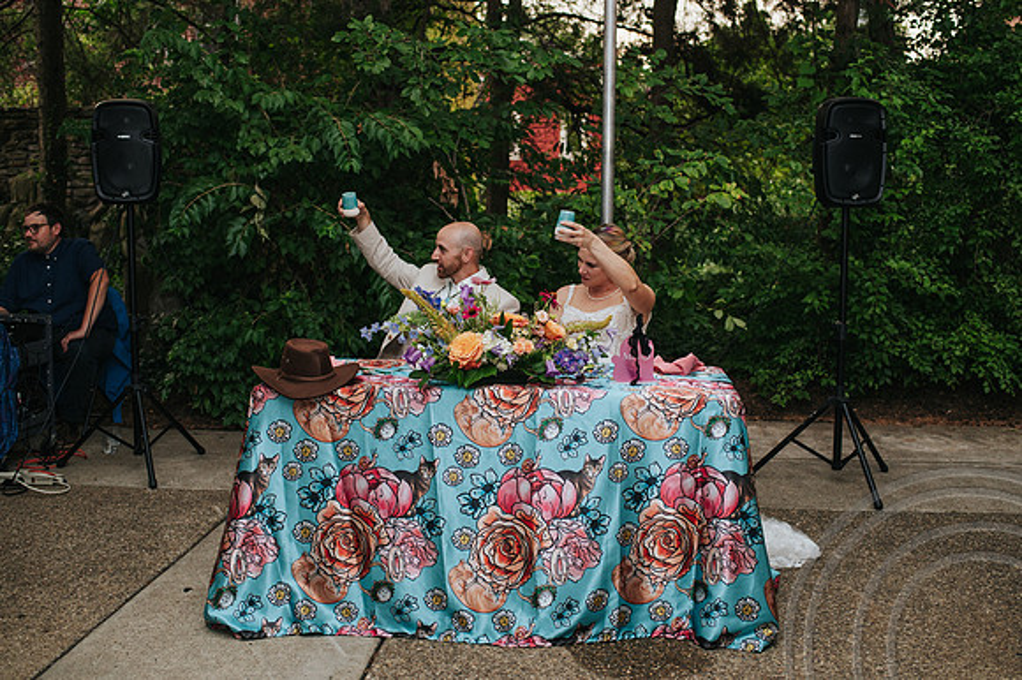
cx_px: 514
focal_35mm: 39
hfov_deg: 49.7
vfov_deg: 34.3
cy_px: 318
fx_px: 1103
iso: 1000
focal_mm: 35
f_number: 2.8
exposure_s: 1/200
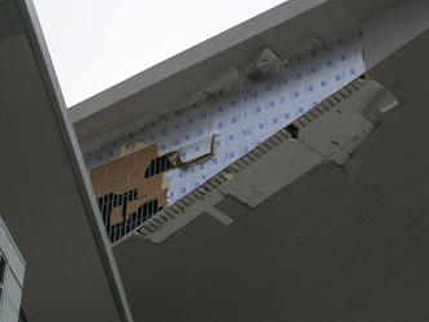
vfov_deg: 16.1
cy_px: 130
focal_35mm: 92
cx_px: 248
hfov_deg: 21.3
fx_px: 1141
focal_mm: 11.5
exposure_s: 1/554
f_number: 3.9
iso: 50
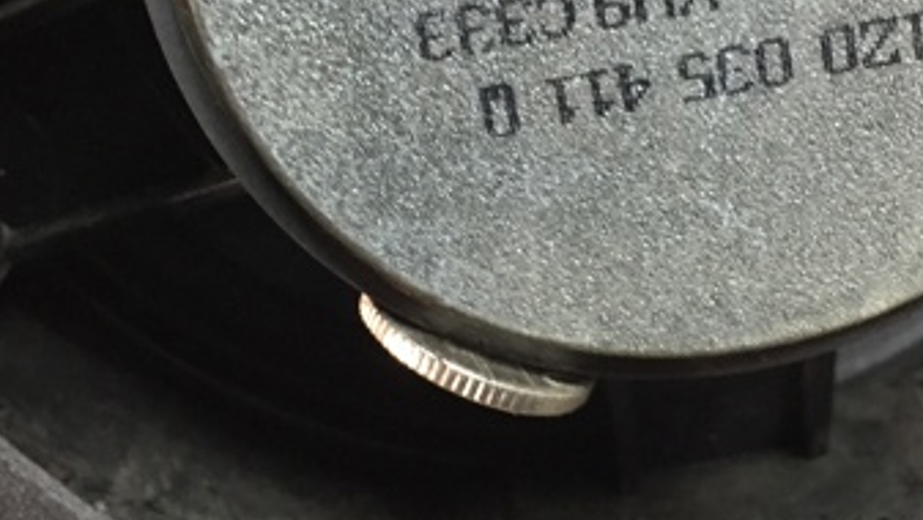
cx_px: 548
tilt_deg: -37.2
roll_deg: +7.2
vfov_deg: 19.9
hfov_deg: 34.8
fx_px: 1469
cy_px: 99
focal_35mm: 60
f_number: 2.2
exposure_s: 1/33
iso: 200
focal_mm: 4.15
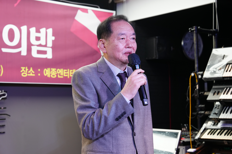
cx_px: 116
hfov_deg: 28.8
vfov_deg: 19.5
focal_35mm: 70
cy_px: 77
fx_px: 451
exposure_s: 1/160
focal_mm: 70
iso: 1250
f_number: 5.6
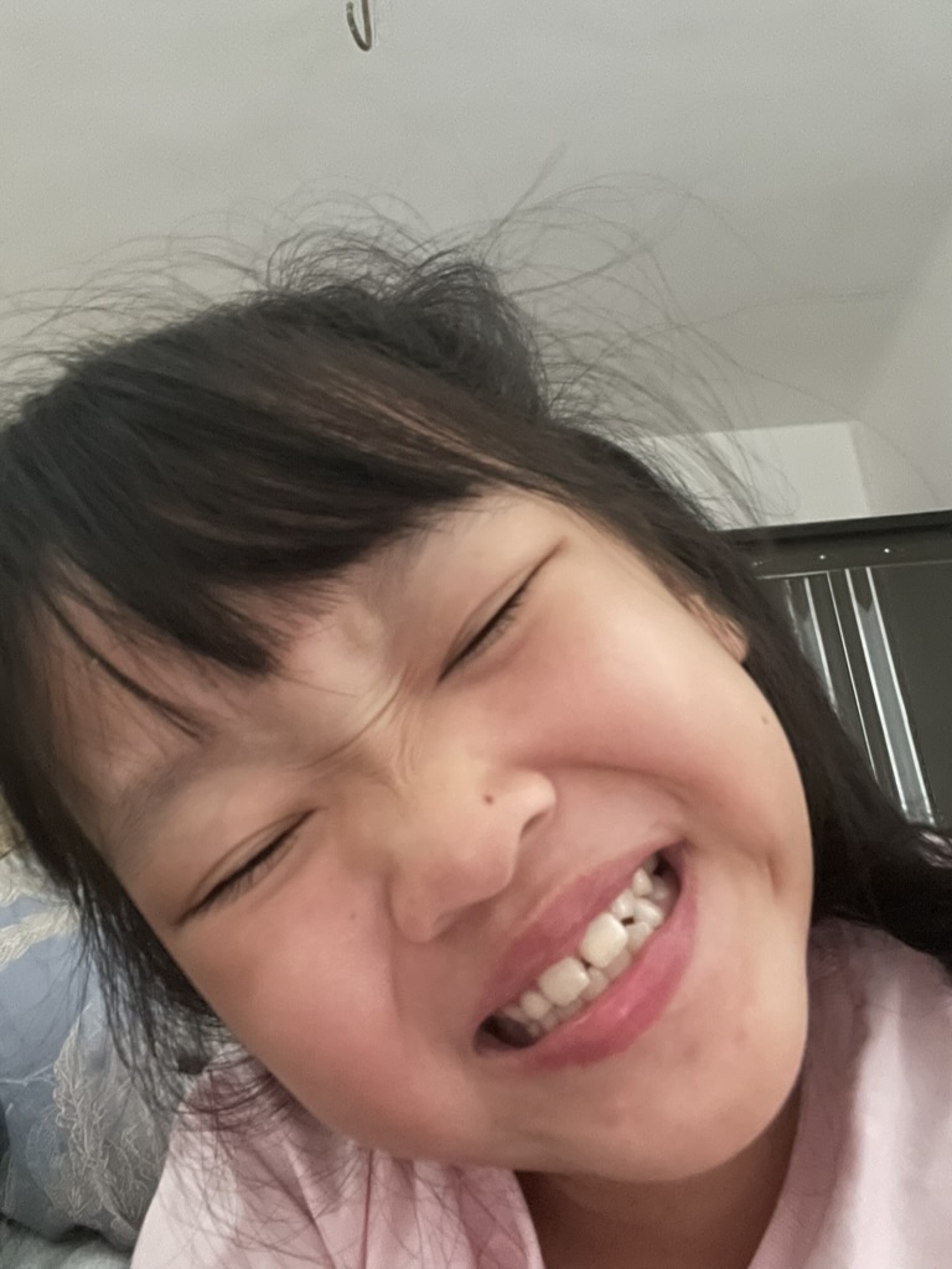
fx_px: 1100
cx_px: 476
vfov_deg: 60.0
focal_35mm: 30
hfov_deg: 46.8
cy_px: 634
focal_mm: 2.71
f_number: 2.2
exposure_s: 1/15
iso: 1250
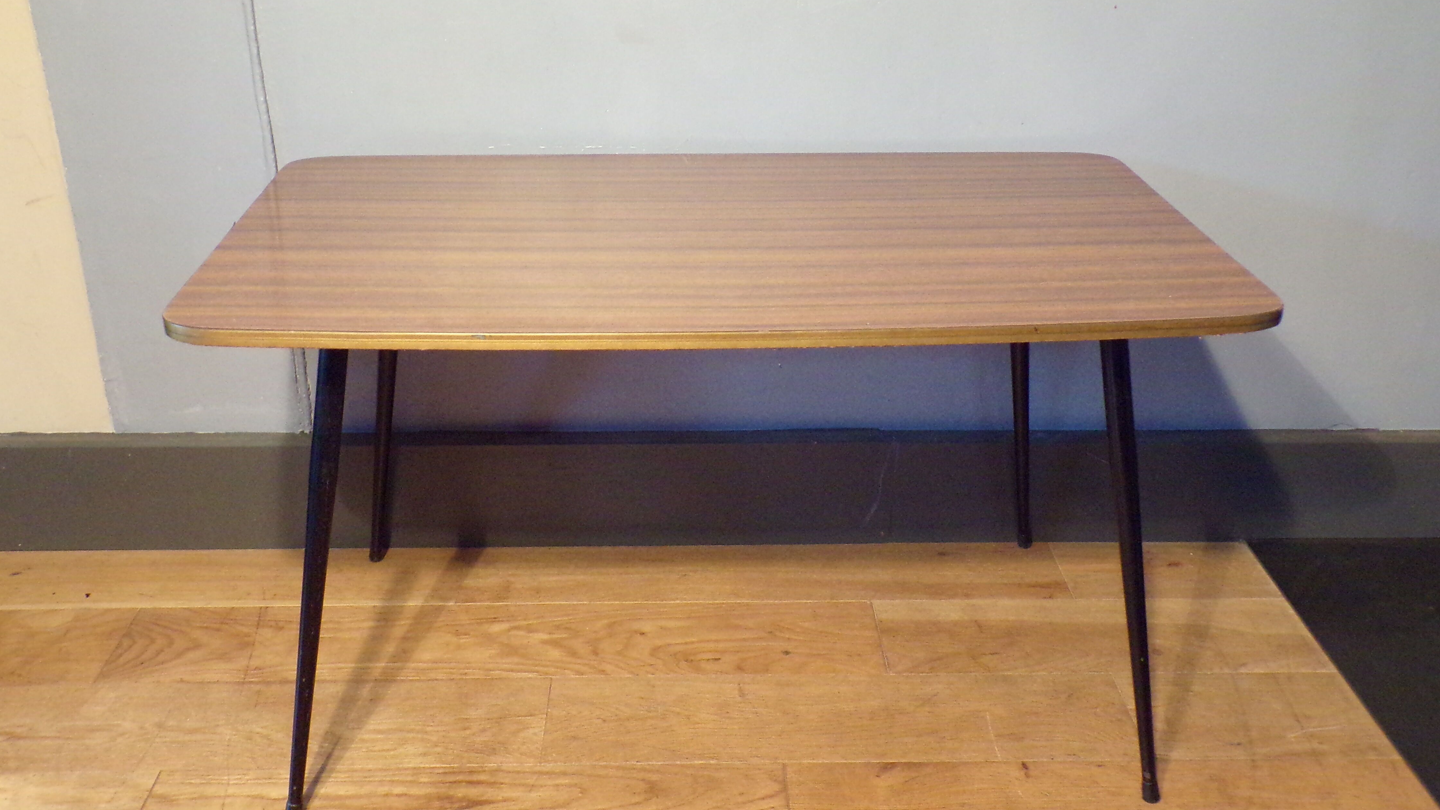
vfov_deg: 32.8
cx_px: 727
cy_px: 380
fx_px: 1375
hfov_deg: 55.3
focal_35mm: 36
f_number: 3.2
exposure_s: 1/17
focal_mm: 5.8
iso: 597
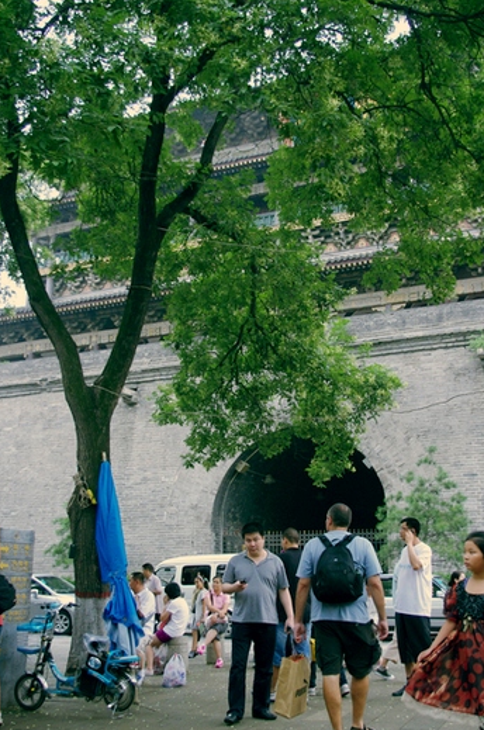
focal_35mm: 38
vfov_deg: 50.8
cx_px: 246
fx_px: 769
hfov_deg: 34.9
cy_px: 370
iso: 800
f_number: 4.5
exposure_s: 1/100
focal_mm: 23.13
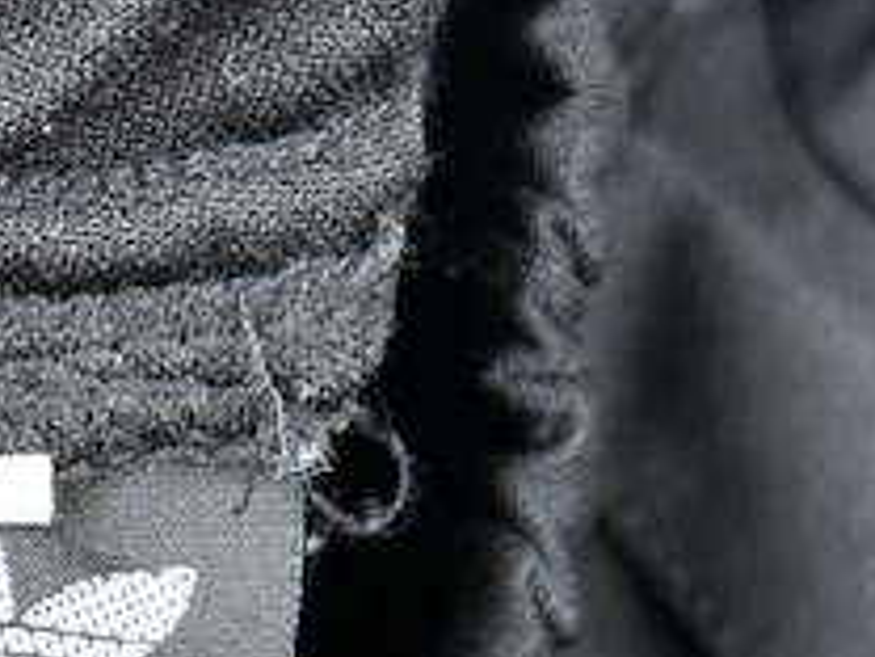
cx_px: -118
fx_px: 3741
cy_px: 585
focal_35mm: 148
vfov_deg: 10.0
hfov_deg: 13.1
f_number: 1.78
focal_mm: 6.76
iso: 100
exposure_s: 1/50
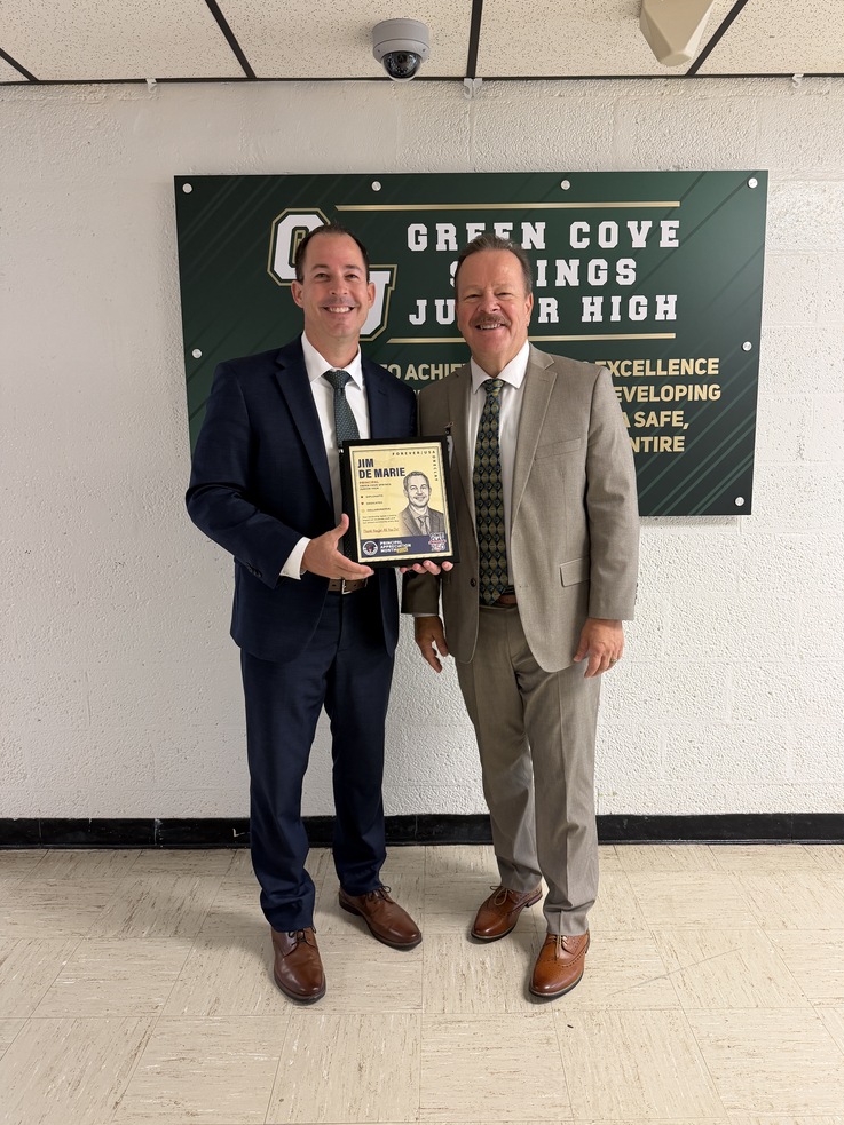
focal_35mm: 25
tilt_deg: -8.6
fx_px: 813
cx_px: 439
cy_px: 558
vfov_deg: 69.4
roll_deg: +0.3
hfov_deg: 54.9
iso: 200
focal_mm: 6.76
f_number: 1.78
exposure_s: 1/60
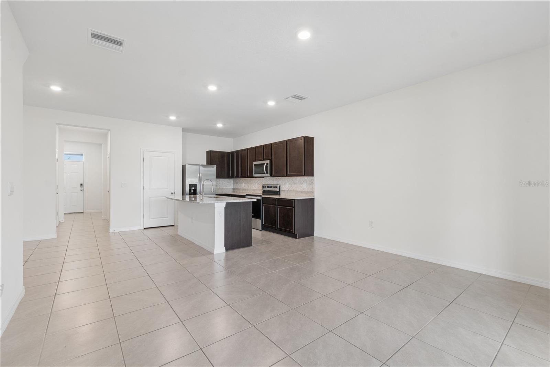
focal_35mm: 15
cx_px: 275
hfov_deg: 100.4
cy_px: 184
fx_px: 229
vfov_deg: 77.3
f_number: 7.1
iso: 100
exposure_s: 1/2.5
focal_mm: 10
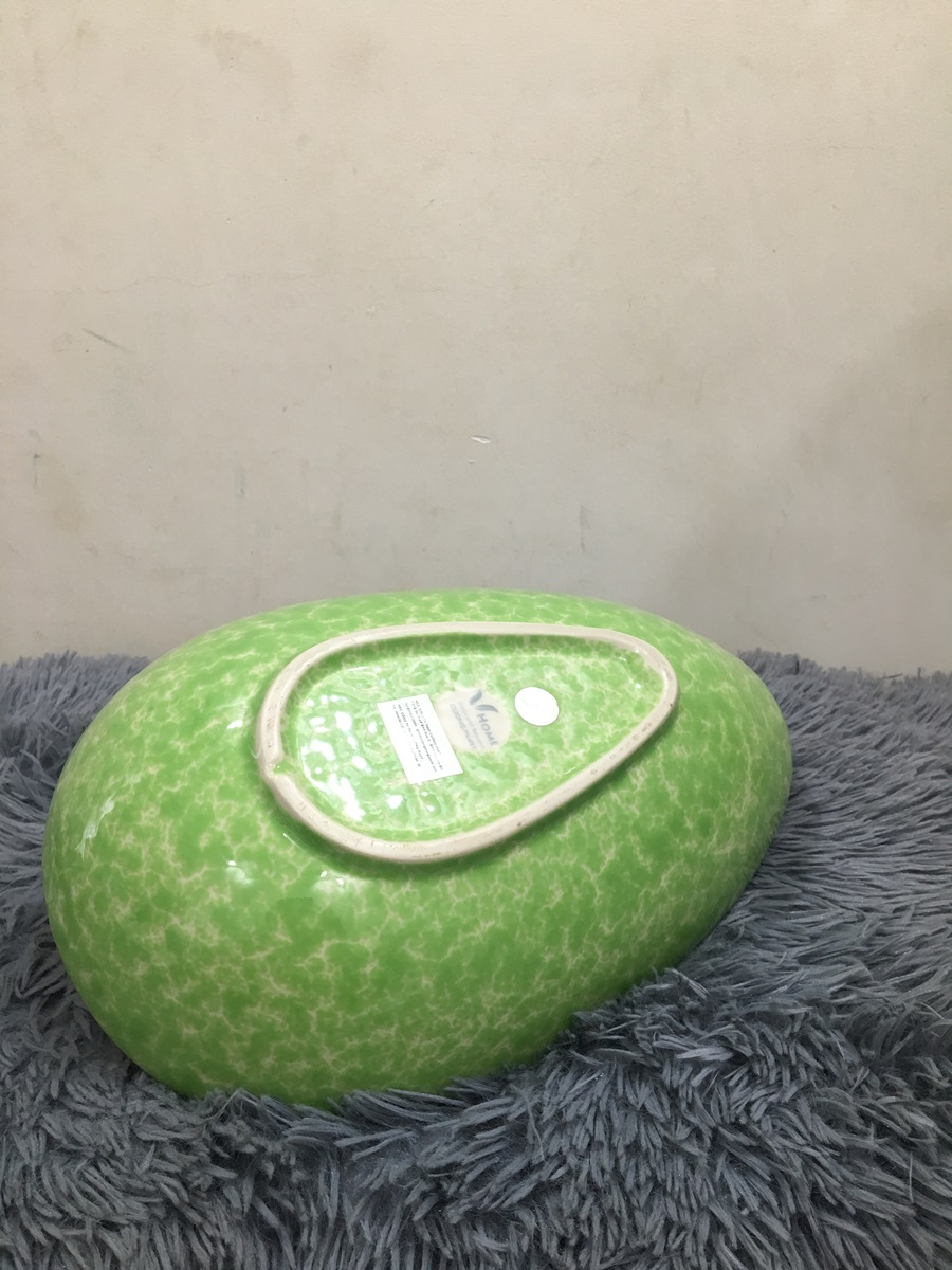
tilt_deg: -18.9
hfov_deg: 48.2
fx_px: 1063
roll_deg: +0.0
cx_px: 476
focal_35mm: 29
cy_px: 635
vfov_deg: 61.7
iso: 100
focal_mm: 4.15
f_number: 2.2
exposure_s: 1/33
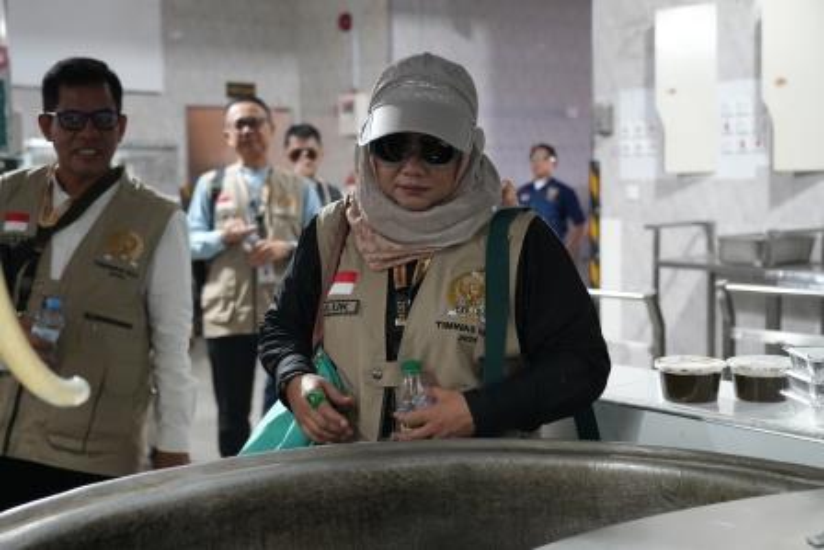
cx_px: 412
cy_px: 275
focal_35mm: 49
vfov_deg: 27.5
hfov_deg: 40.3
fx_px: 1122
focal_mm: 49
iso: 4000
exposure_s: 1/160
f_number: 4
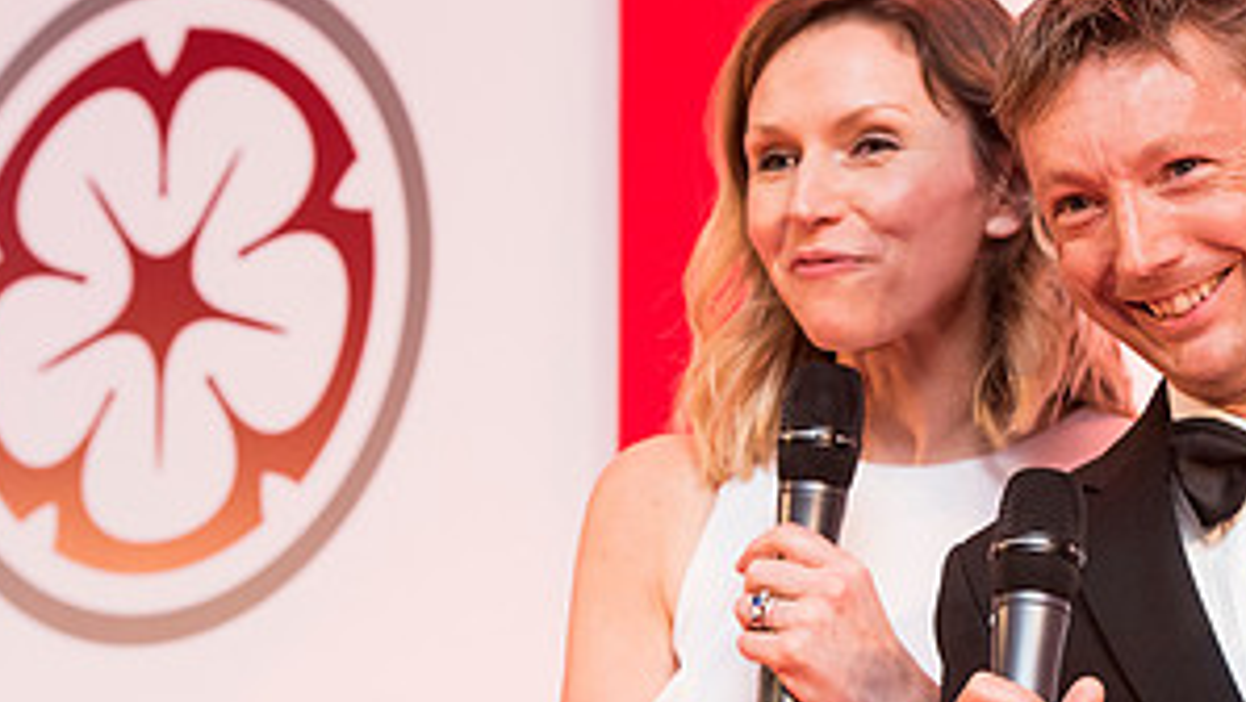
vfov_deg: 6.1
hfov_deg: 10.7
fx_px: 6611
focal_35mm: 200
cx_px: 916
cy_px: 474
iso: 1600
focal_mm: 98
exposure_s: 1/100
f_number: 5.6
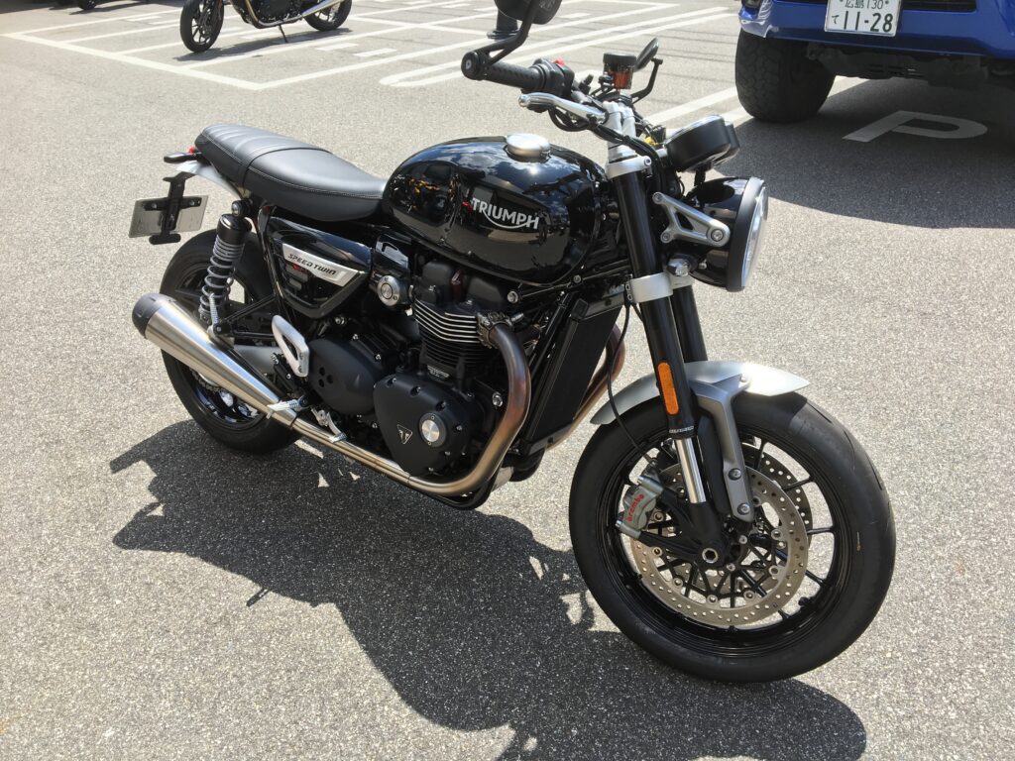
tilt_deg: -30.2
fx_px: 850
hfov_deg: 61.7
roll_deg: +4.1
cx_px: 508
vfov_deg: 48.2
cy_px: 380
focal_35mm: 29
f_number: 2.2
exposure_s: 1/746
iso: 25
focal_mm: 4.15
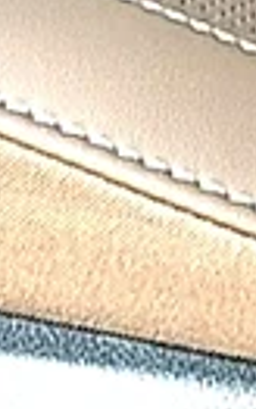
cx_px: -172
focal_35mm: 260
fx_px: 2899
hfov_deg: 5.0
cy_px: 364
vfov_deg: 8.0
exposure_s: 1/155
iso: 64
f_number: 1.78
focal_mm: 6.86
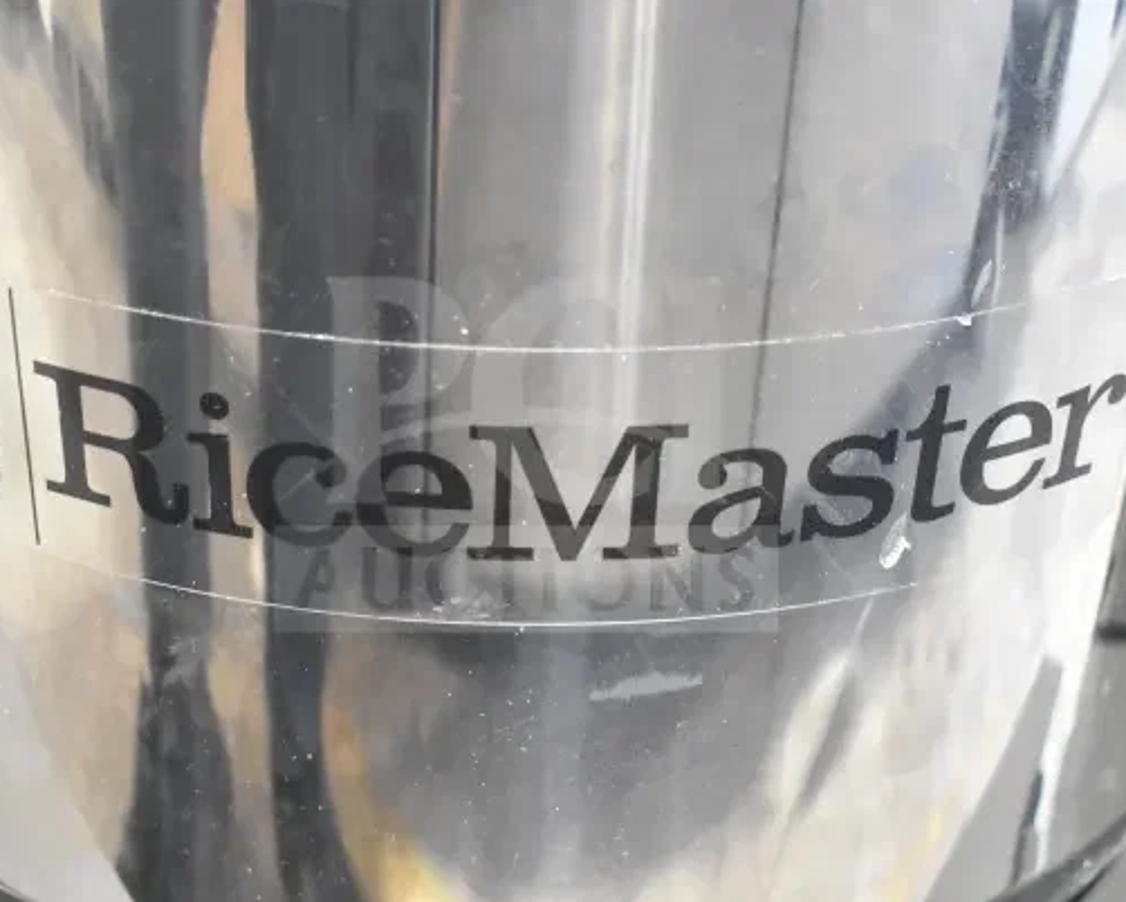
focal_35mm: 65
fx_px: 2167
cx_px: 525
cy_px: 454
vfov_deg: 23.5
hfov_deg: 29.1
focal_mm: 38
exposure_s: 1/80
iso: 6400
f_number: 4.8
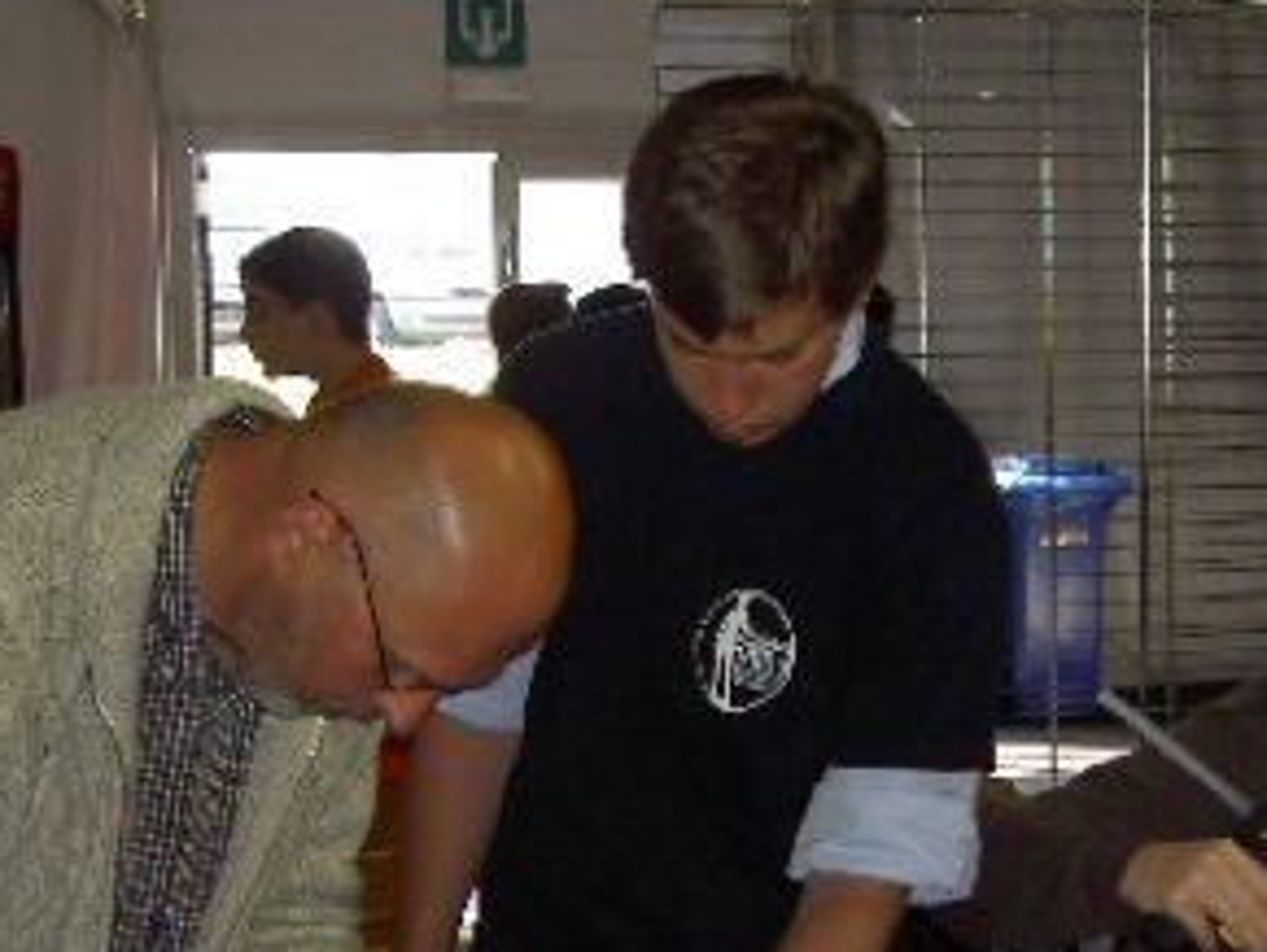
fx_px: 3150
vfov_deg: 17.1
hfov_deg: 22.7
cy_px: 721
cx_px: 743
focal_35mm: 86
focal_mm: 8
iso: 100
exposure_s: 1/60
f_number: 2.8
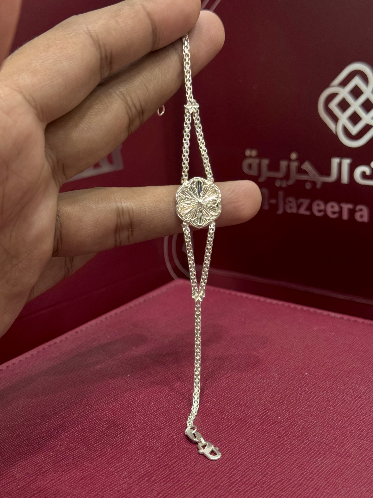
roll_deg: +1.9
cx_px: 186
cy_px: 249
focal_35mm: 48
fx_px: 690
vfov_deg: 39.7
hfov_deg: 30.3
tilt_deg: -17.2
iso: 64
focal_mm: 6.76
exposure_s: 1/100
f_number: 1.78
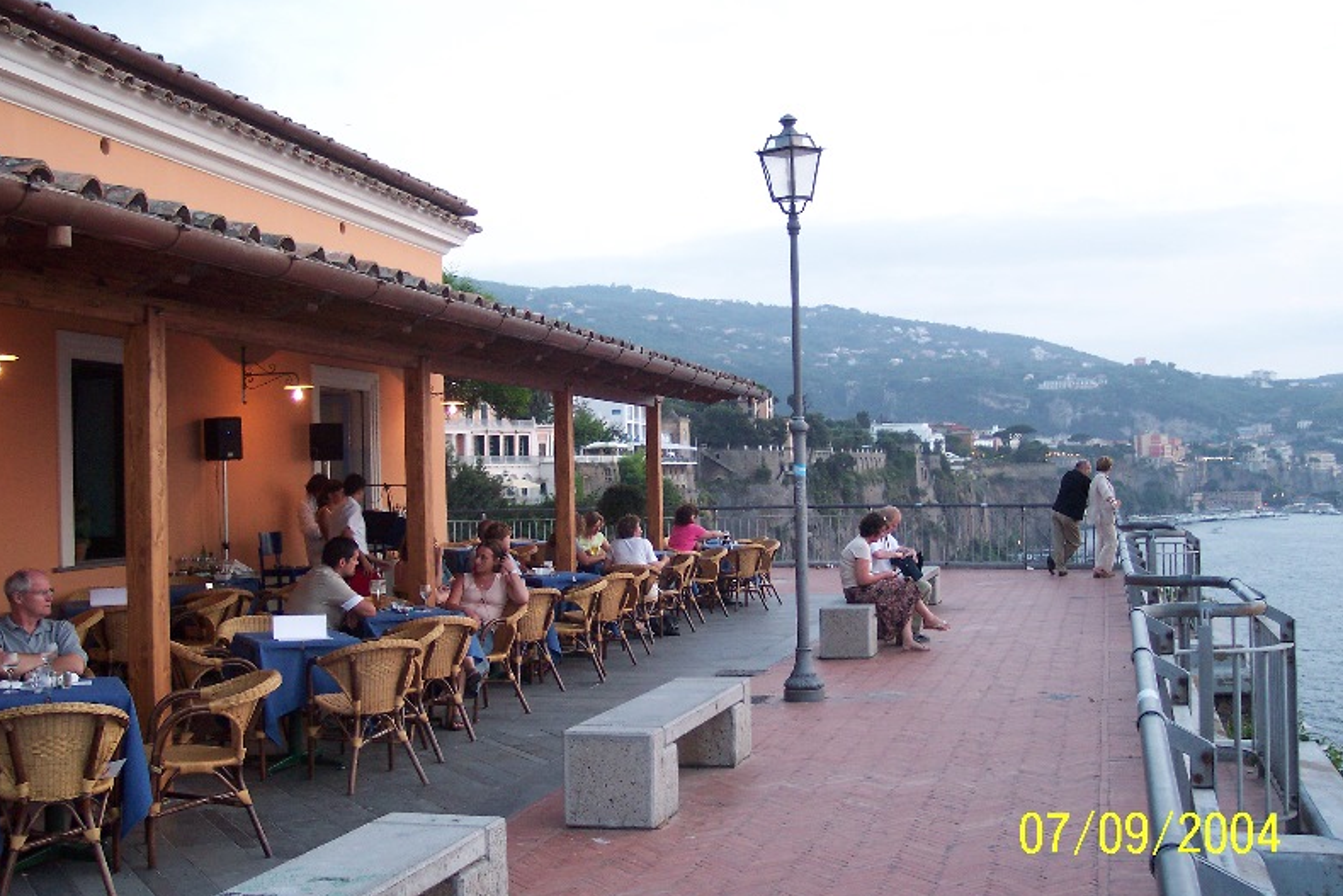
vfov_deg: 33.4
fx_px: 1492
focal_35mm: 40
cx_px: 670
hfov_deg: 48.5
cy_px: 451
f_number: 2.8
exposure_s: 1/30
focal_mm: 8
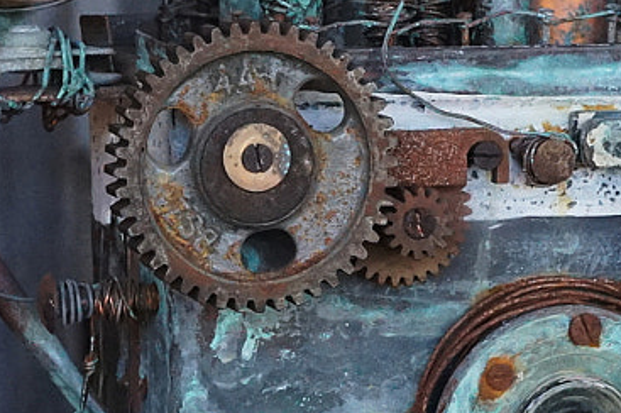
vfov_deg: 6.3
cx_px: 387
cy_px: 46
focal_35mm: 218
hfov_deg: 9.4
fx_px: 3757
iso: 4000
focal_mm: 50
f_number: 6.3
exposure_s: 1/500
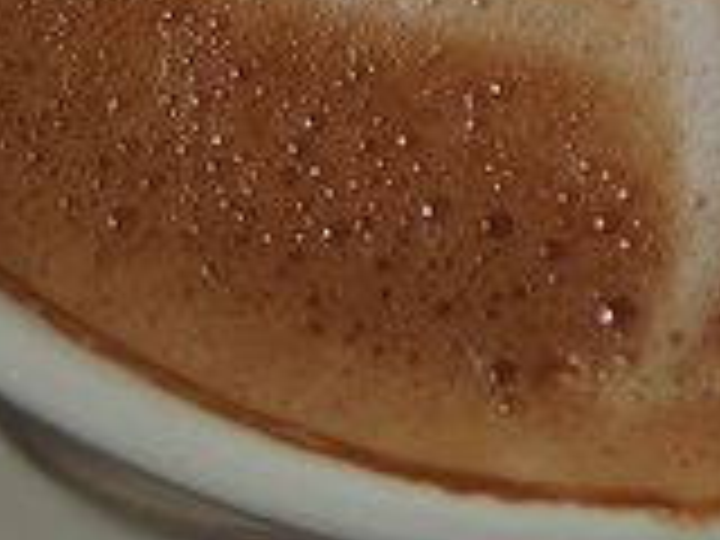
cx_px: 693
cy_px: -434
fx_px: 2371
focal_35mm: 114
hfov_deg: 16.9
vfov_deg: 12.0
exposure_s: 1/320
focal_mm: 4.7
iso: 100
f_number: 2.5
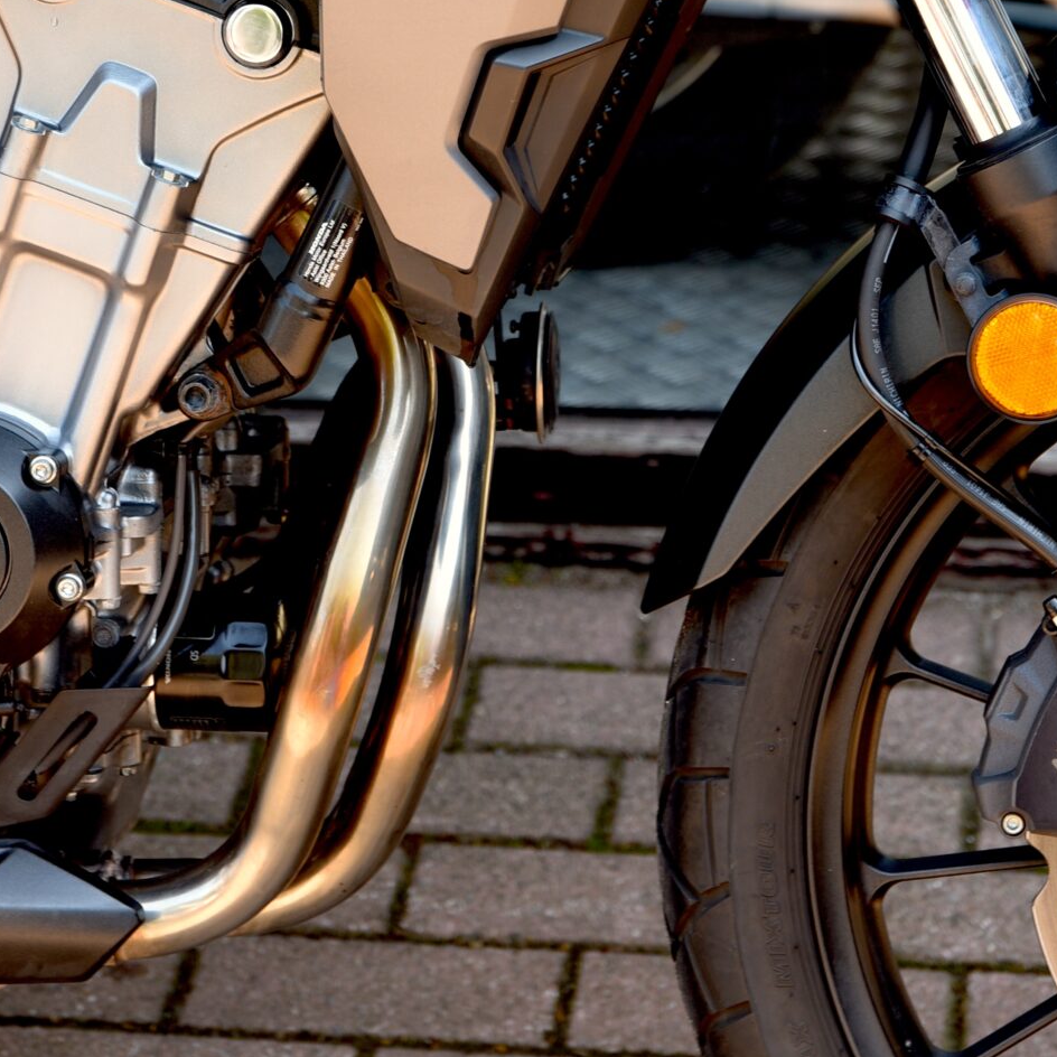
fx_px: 4940
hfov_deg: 12.2
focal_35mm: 143
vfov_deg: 12.0
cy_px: -121
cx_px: 521
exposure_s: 1/60
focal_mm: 62
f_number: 4
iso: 100
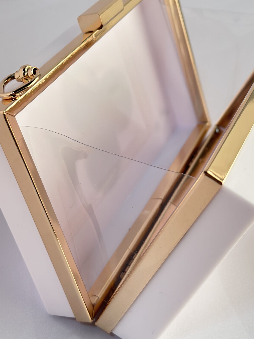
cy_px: 141
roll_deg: -4.5
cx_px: 136
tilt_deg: -35.1
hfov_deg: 22.9
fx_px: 626
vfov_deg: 30.2
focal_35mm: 64
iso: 80
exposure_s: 1/132
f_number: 1.78
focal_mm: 6.86
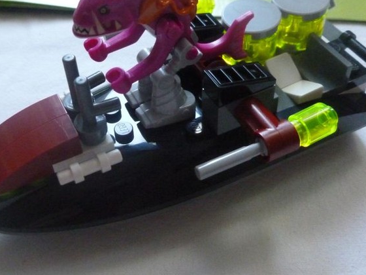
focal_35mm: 45
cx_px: 124
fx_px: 476
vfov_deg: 32.1
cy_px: 119
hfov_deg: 41.6
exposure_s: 1/50
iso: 800
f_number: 3.3
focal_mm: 5
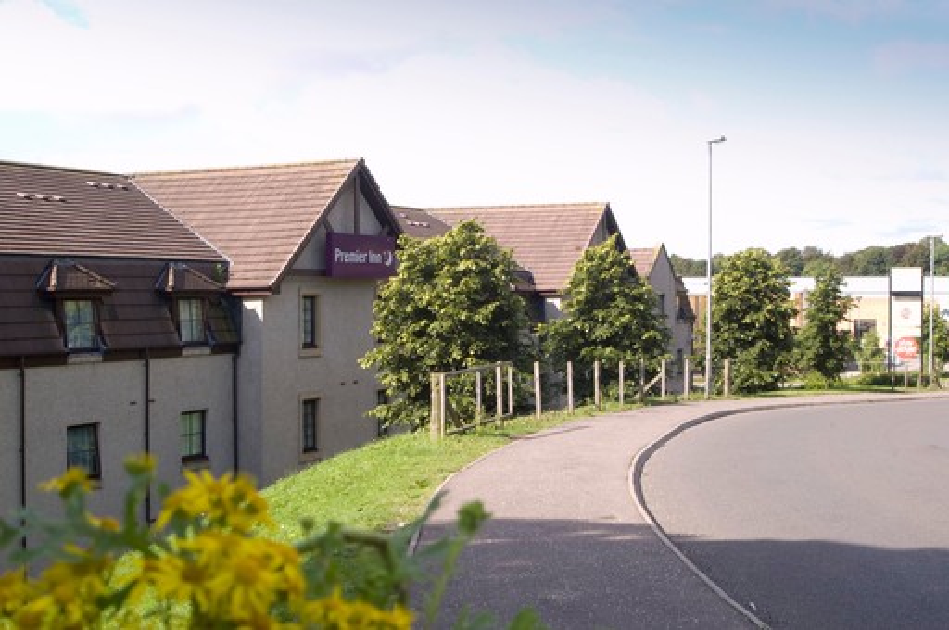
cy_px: 315
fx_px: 1264
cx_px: 474
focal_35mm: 48
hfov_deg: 41.2
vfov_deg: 28.0
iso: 200
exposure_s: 1/60
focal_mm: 32
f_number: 11
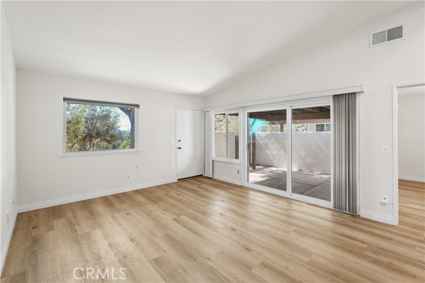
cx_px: 212
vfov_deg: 73.8
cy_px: 142
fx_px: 189
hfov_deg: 96.7
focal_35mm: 16
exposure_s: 1/30
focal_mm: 16
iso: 1600
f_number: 8
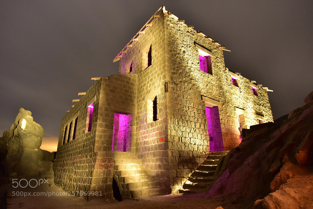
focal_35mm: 20
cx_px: 156
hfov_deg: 84.0
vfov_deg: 62.0
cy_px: 104
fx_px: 174
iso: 1250
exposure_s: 312
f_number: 2.8
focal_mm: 20
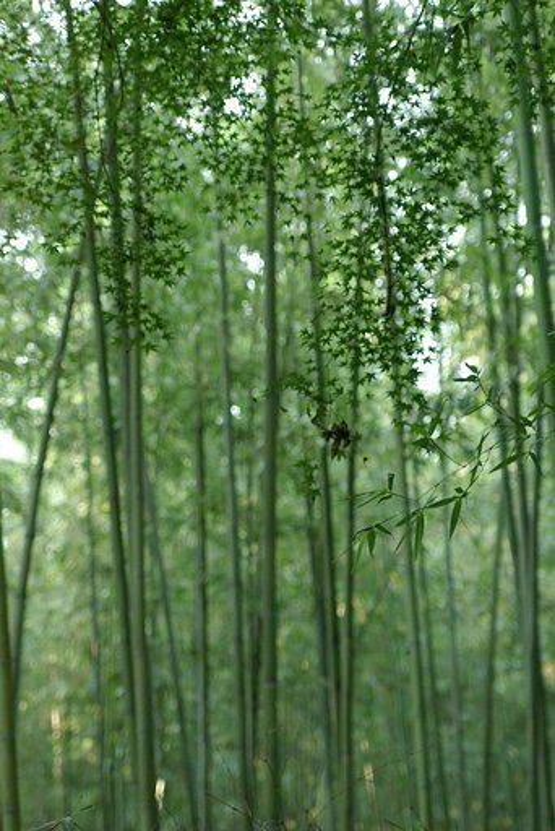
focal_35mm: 112
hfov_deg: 12.2
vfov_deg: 18.2
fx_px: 2598
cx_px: 278
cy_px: 416
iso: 800
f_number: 3.2
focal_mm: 75
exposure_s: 1/125
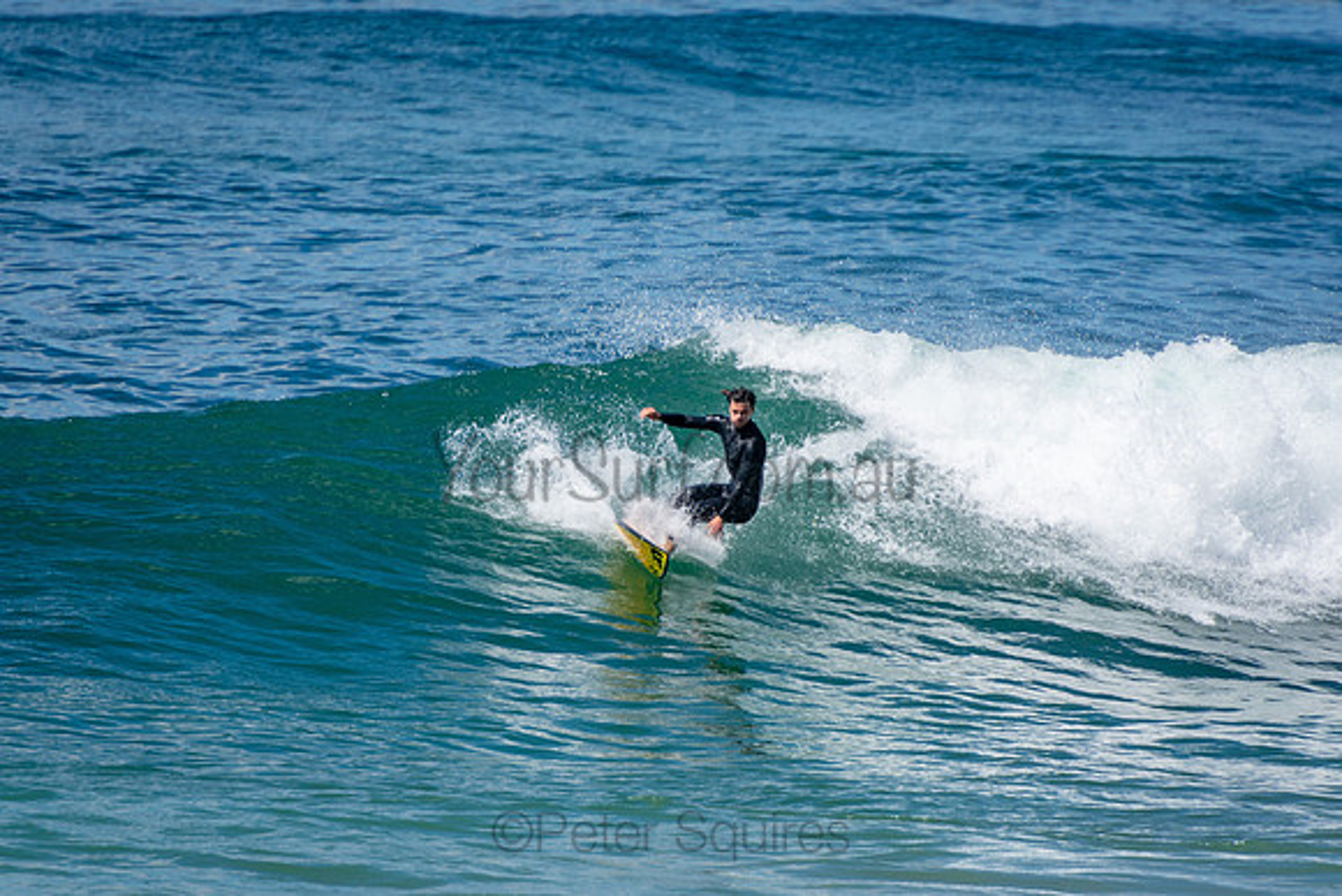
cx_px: 671
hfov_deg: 3.4
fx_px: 22371
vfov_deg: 2.3
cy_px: 448
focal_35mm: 600
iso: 280
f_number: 5.6
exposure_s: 1/2000
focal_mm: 400
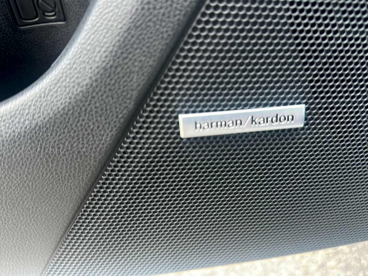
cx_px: 184
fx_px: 266
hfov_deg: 69.4
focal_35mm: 25
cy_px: 138
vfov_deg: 54.9
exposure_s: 1/62
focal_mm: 6.86
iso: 64
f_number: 1.78
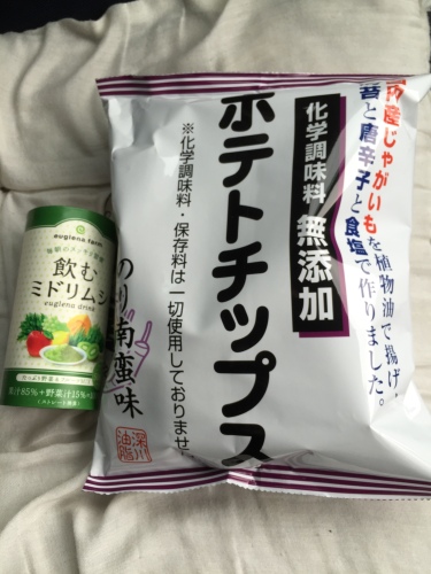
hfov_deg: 48.2
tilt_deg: -73.5
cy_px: 287
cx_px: 216
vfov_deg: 61.7
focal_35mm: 29
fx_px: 481
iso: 32
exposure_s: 1/60
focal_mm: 4.15
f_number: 2.2
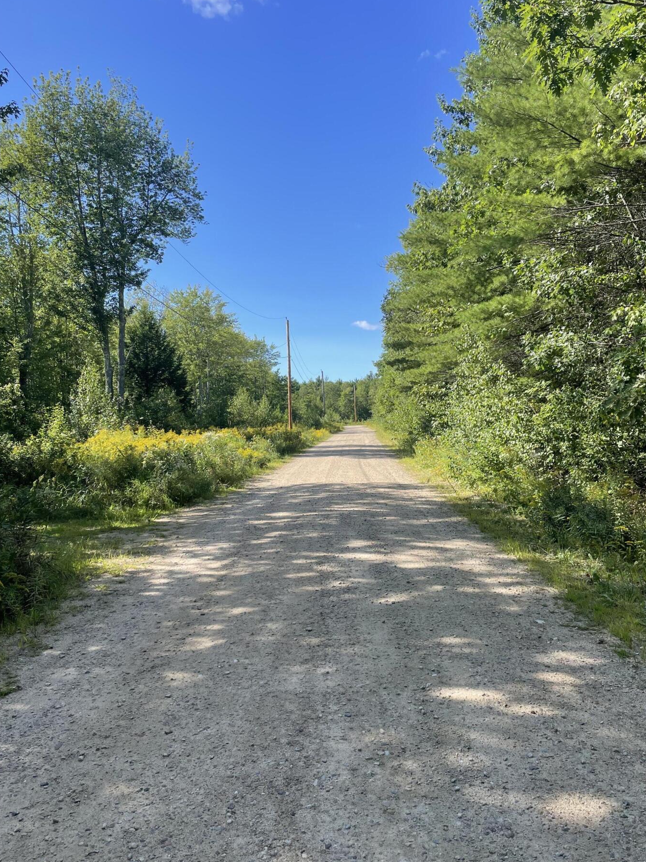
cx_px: 355
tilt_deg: +1.5
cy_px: 444
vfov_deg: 61.6
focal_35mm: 29
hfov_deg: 48.2
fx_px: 722
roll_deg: +2.7
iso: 32
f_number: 1.6
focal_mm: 4.2
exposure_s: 1/1742
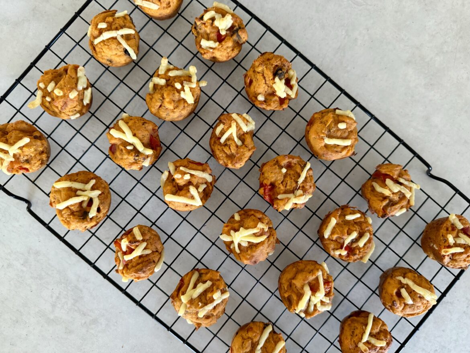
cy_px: 176
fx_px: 326
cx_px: 235
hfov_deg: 71.6
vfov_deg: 56.8
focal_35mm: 24
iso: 250
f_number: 1.78
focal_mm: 6.86
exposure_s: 1/60
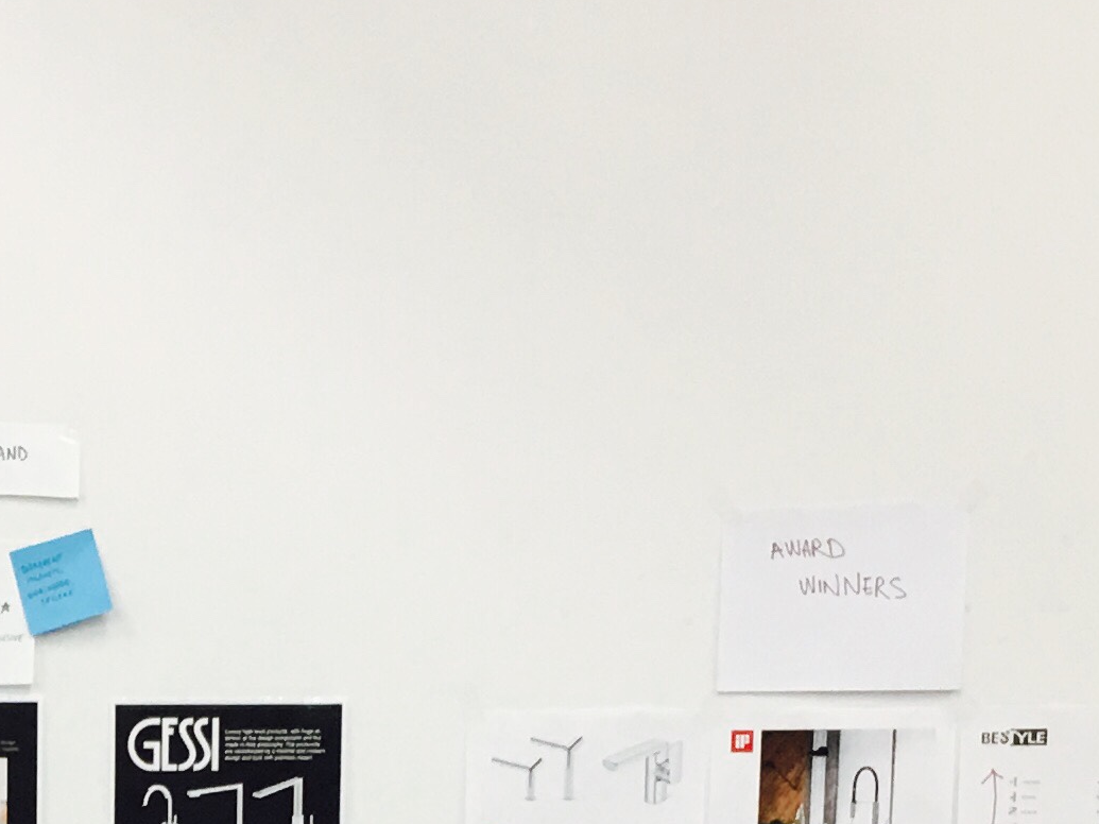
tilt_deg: -6.4
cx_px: -63
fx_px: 3587
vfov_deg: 12.0
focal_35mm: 113
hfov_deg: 16.9
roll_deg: +0.1
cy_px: 1506
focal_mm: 4.15
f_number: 2.2
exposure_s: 1/33
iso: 40
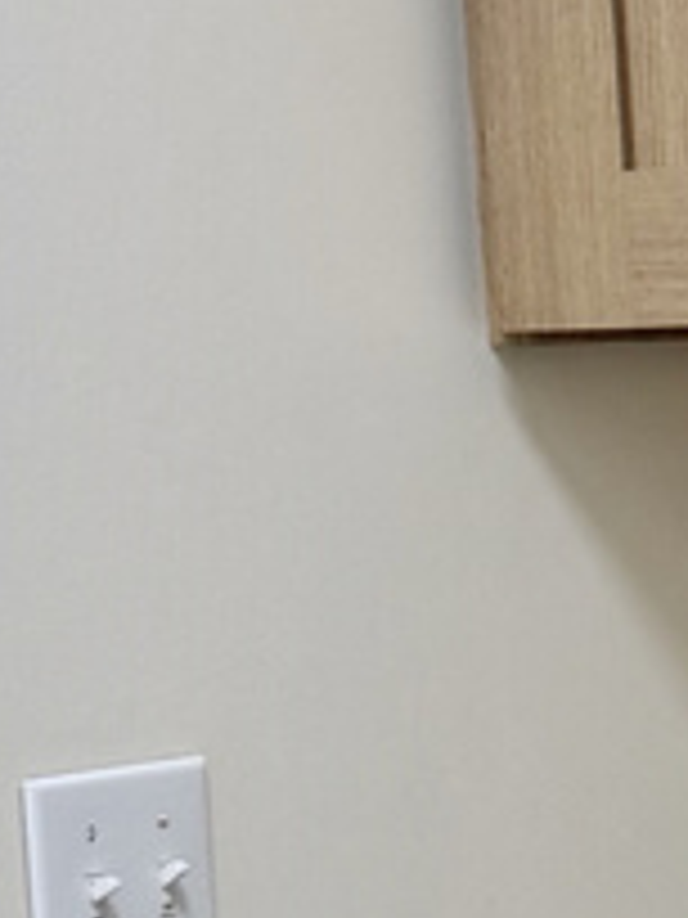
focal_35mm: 181
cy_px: 886
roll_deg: +1.3
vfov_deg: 10.8
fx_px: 4797
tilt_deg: -6.3
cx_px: 1835
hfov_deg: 7.5
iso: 64
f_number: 1.78
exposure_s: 1/120
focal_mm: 6.76
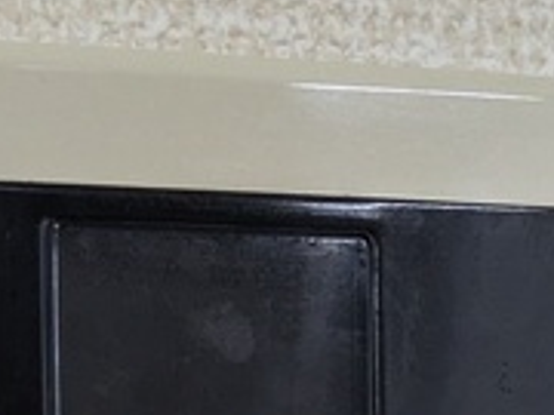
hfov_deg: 7.3
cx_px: 277
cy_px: 682
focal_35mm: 272
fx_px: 4353
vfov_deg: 5.4
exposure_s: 1/120
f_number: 1.89
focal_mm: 5.43
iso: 324
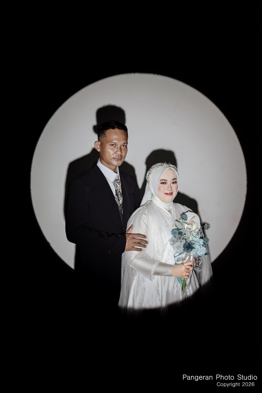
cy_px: 196
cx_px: 131
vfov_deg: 39.6
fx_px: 545
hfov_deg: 27.0
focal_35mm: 50
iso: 2500
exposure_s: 1/100
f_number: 2
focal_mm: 50
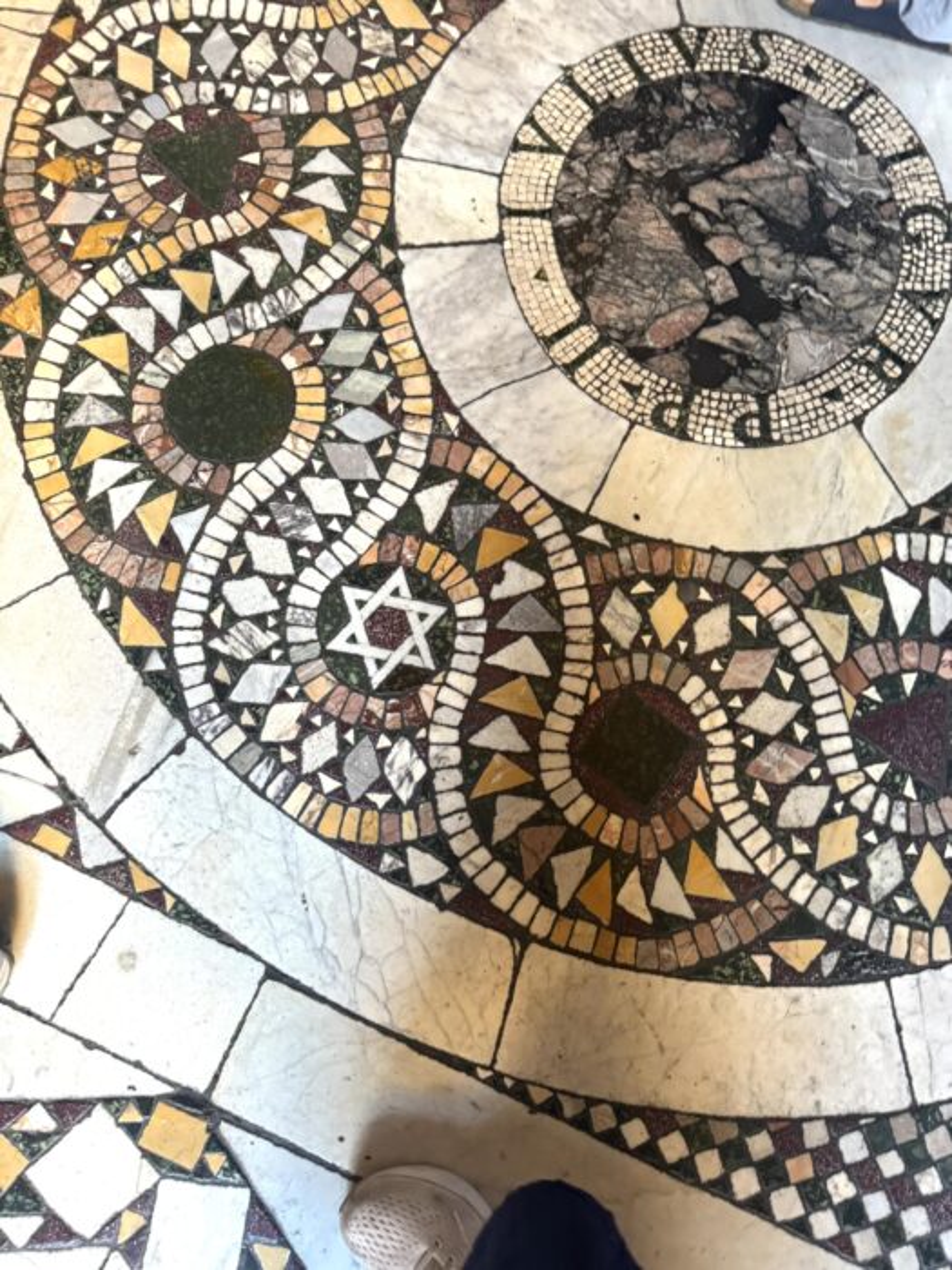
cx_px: 476
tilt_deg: -79.1
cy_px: 635
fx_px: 880
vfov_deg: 71.6
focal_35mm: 24
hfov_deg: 56.8
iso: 640
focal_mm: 6.76
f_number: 1.78
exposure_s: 1/50
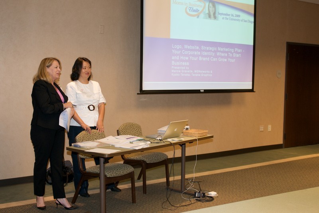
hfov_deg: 46.4
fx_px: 372
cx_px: 160
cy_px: 106
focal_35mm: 42
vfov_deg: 31.9
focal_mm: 28
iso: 400
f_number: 3.2
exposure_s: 1/100
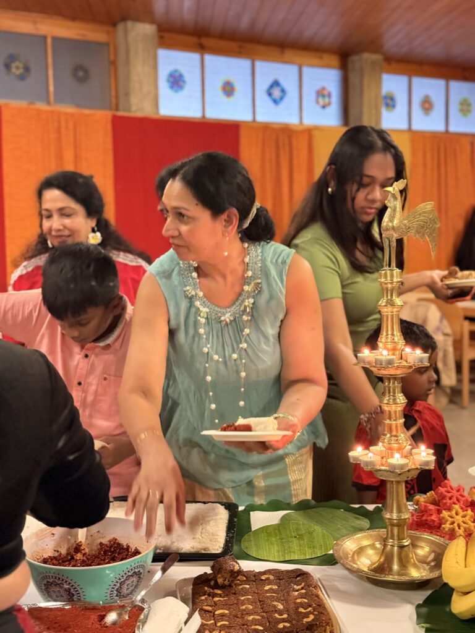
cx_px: 238
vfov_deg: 39.7
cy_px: 316
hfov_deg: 30.3
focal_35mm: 48
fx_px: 878
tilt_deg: -6.3
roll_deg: +0.4
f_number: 1.78
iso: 500
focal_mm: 6.76
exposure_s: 1/25
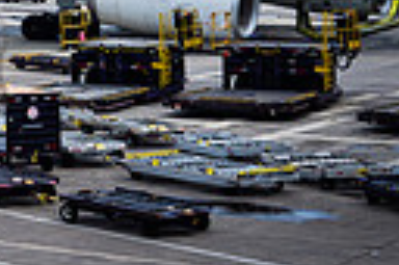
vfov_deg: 8.3
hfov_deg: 11.3
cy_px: -95
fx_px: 1804
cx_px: -411
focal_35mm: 163
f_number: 4
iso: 100
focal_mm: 35
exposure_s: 1/1250
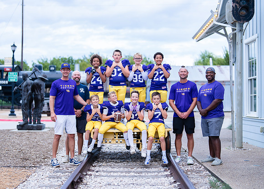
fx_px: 430
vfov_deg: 24.7
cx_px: 132
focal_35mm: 57
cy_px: 100
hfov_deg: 34.2
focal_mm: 50
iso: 250
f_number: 1.2
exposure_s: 1/320
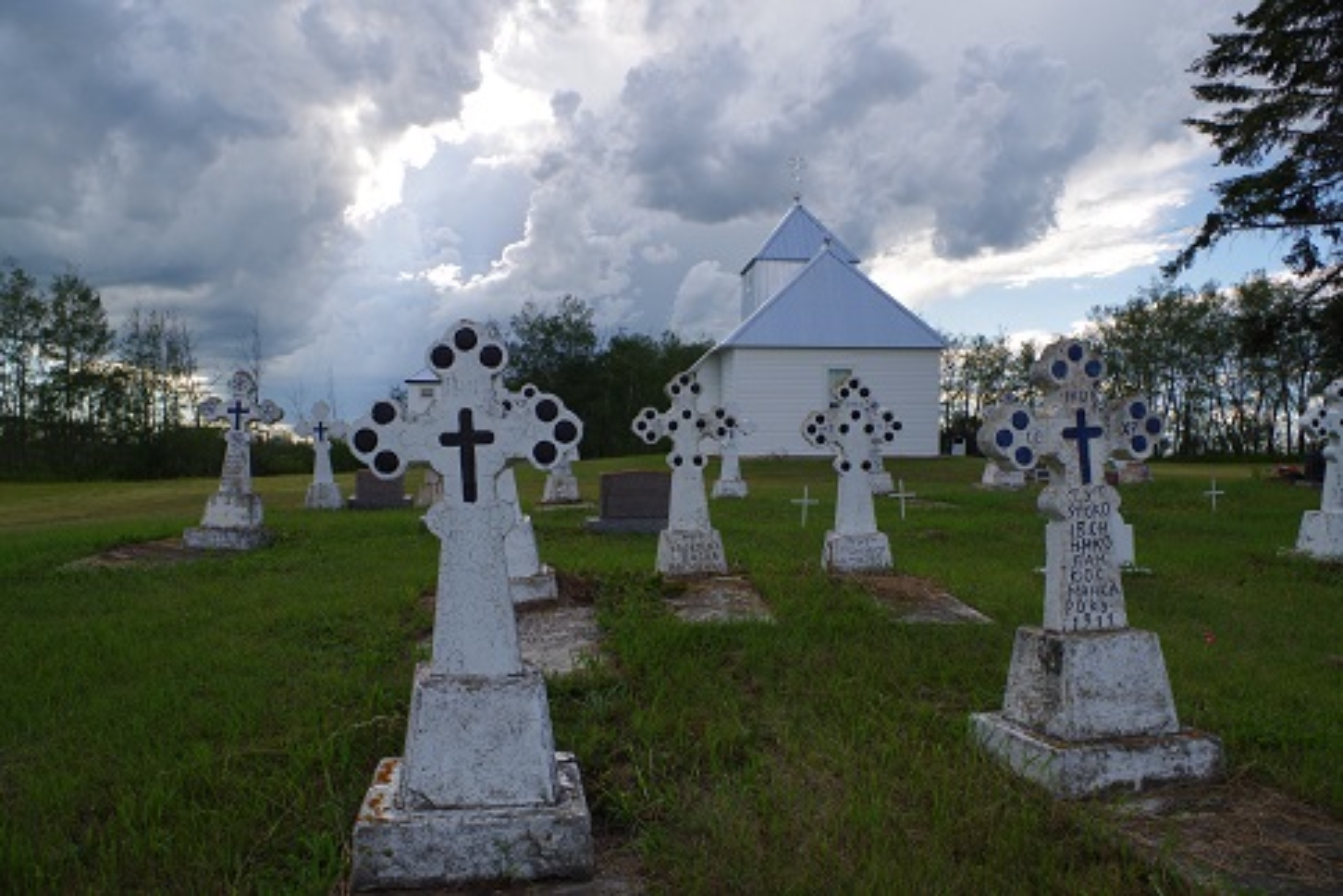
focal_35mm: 27
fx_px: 1007
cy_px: 448
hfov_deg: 67.4
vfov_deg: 48.0
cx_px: 672
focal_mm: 18
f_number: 11
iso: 100
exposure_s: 1/60
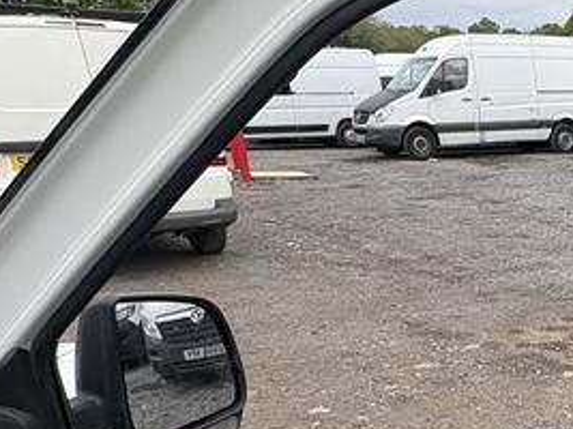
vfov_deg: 29.5
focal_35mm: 47
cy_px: 388
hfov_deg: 34.8
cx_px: 631
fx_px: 778
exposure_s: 1/932
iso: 50
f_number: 2.2
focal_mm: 2.22
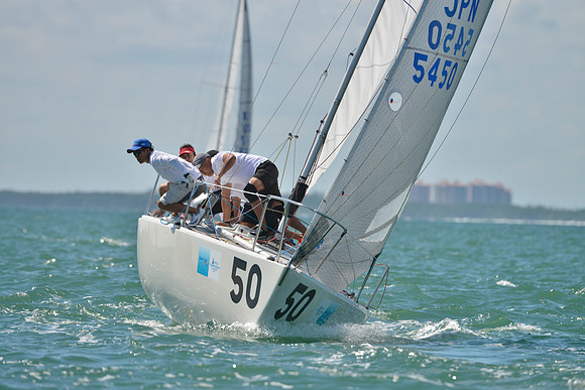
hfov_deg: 5.2
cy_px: 195
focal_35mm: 400
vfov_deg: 3.4
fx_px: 6501
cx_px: 292
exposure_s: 1/1250
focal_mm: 400
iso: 200
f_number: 6.3
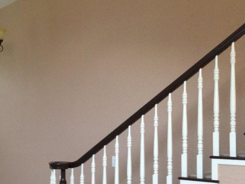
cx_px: 38
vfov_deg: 21.9
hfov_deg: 28.2
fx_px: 474
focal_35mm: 67
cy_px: 108
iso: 250
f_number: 2.4
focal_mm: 4.12
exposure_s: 1/20
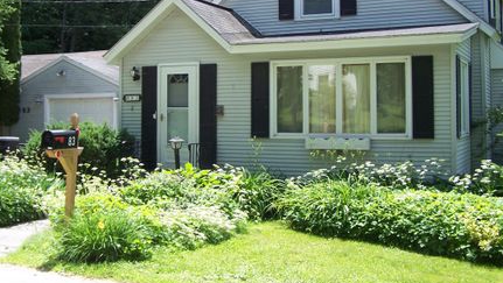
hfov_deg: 42.9
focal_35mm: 48
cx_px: 245
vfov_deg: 24.8
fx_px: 641
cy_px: 80
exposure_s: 1/350
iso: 80
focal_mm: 6.3
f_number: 2.8
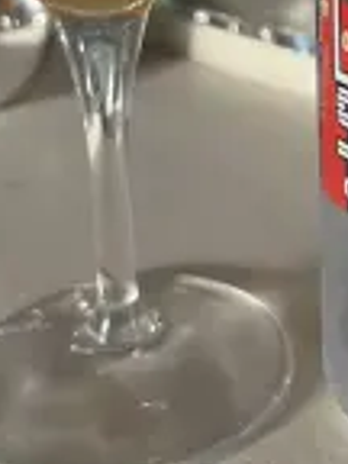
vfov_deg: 24.1
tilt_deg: -9.2
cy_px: -119
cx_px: 296
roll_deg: +3.1
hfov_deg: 20.1
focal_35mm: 72
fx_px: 965
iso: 640
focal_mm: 5.1
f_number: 1.6
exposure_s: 1/40
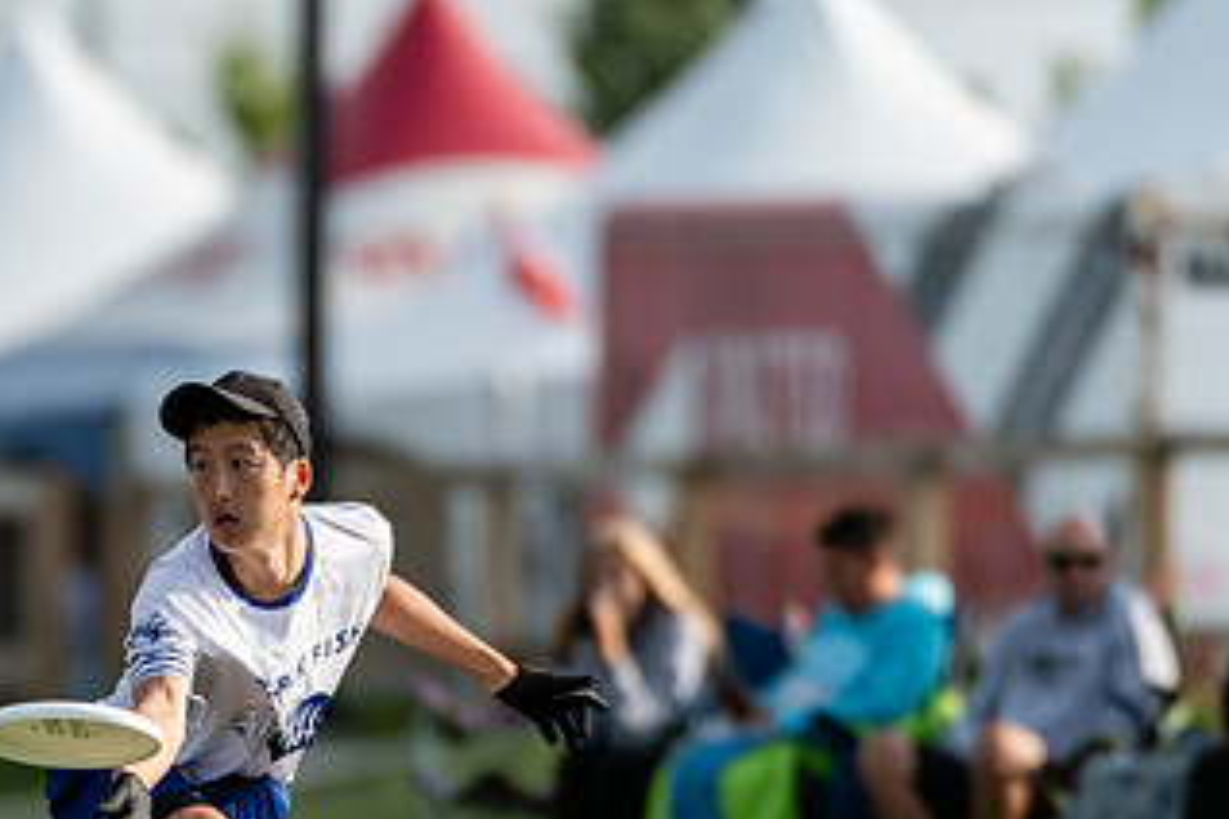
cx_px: 158
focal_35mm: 1093
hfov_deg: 1.9
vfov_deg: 1.3
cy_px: 651
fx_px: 37311
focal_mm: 400
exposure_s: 1/1600
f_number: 4
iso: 250
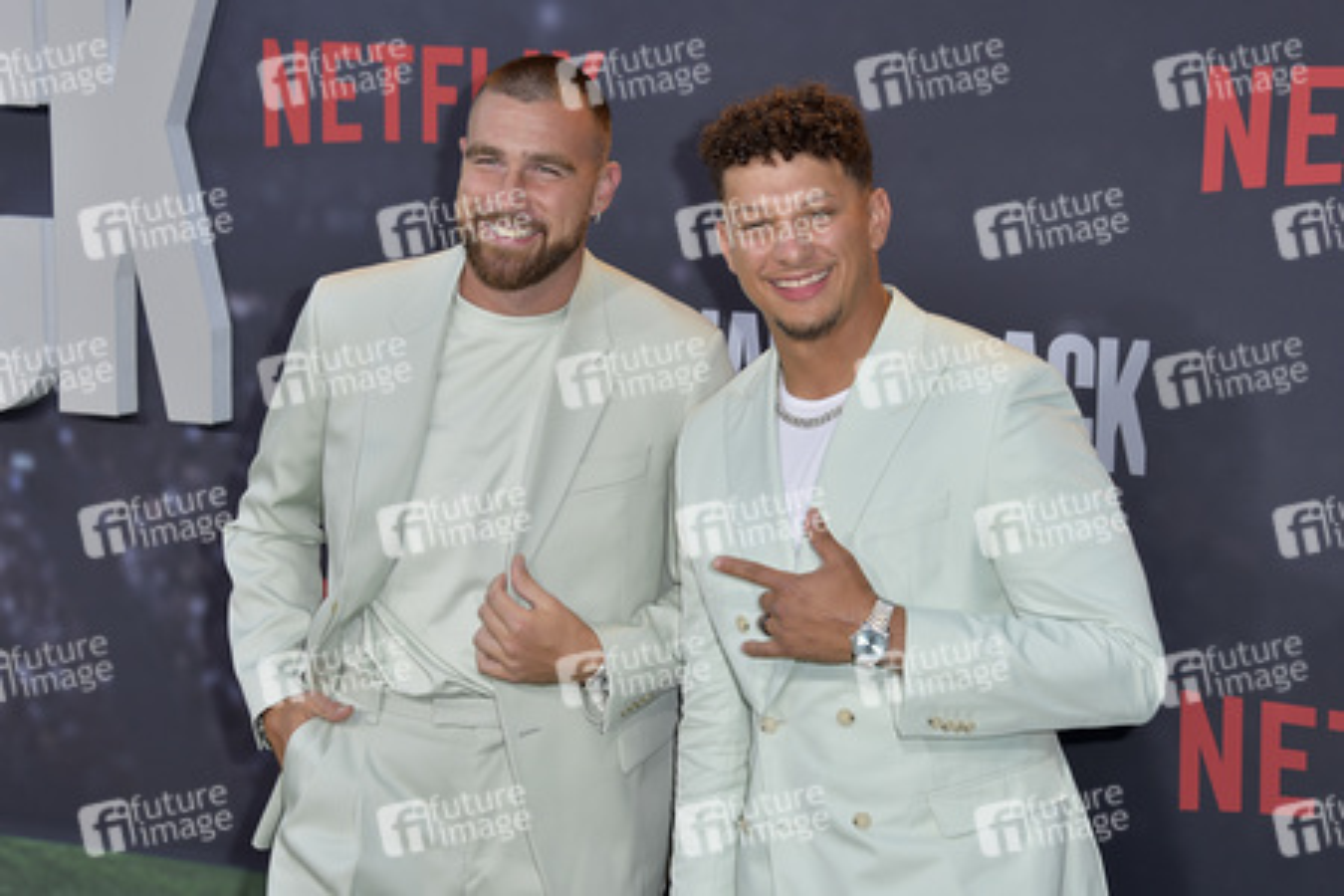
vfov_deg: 19.5
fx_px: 2613
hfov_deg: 28.8
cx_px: 672
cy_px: 448
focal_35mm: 70
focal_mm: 70
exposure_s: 1/250
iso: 320
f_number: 6.3
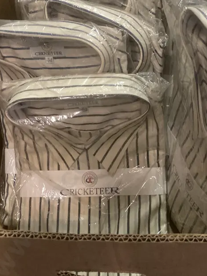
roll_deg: +9.4
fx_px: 367
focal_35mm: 46
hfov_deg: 31.3
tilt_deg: -43.9
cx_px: 133
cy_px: 94
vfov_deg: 40.8
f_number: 1.8
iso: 320
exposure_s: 1/25
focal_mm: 3.99
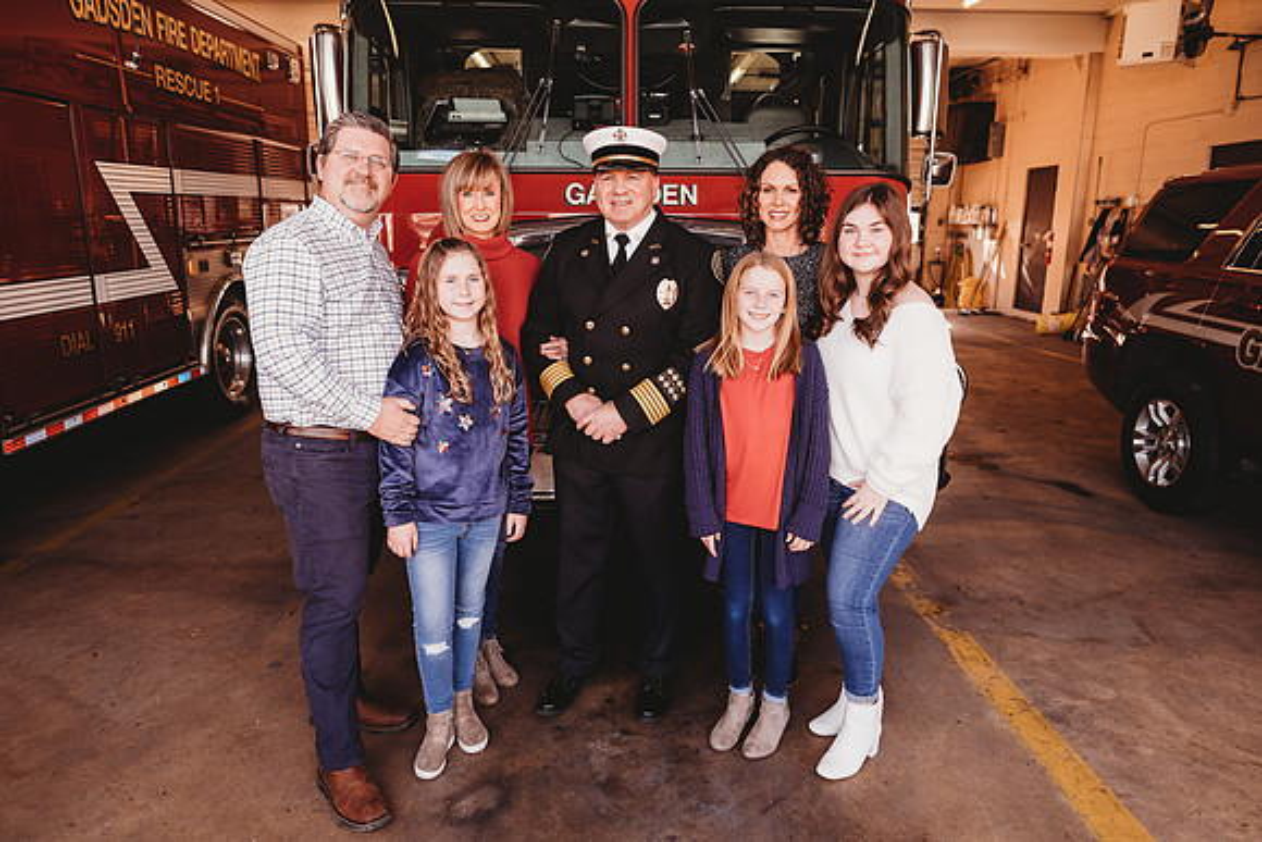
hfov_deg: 73.7
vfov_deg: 53.2
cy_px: 421
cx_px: 631
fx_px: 841
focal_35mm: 24
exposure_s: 1/250
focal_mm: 24
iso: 250
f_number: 3.2
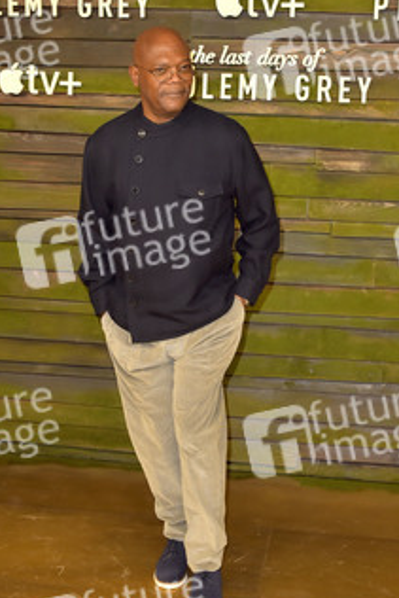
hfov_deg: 31.2
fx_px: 714
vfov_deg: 45.3
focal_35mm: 43
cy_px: 339
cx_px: 169
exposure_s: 1/250
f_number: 7.1
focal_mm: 34
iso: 500
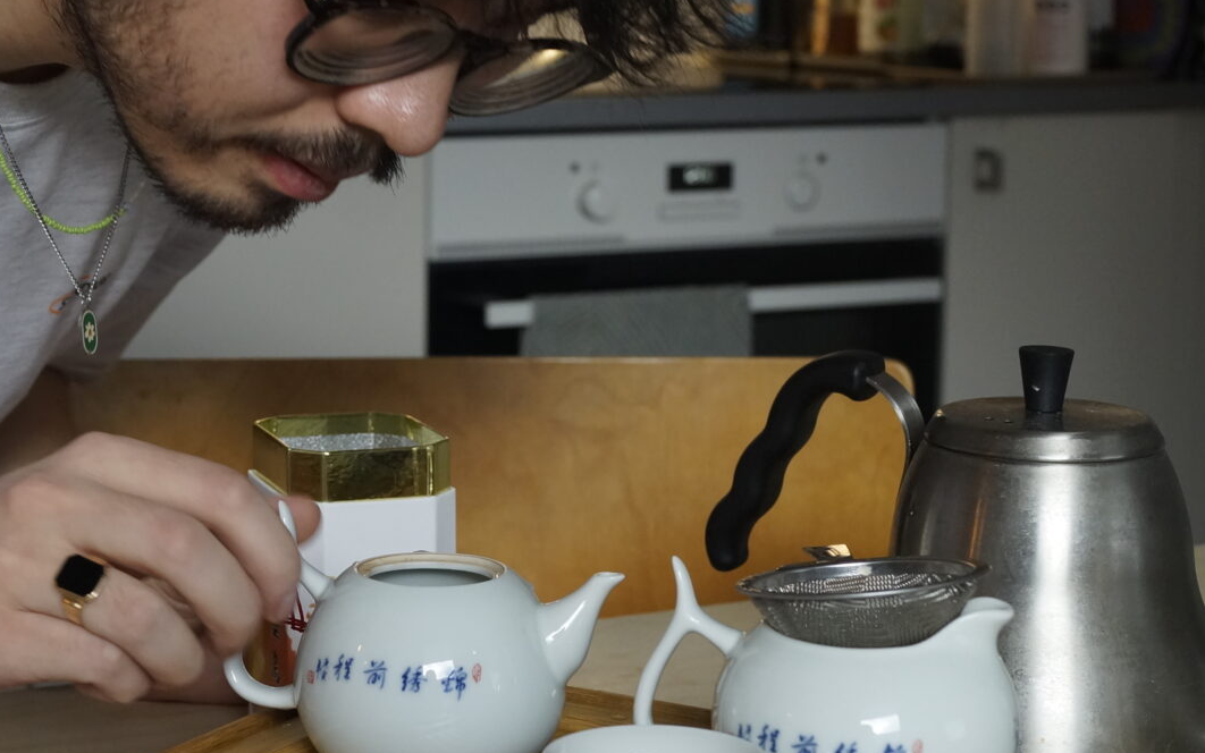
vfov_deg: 15.2
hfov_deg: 23.8
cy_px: 256
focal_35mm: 86
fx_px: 2825
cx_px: 284
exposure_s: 1/80
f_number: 5.6
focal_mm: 35
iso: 1000
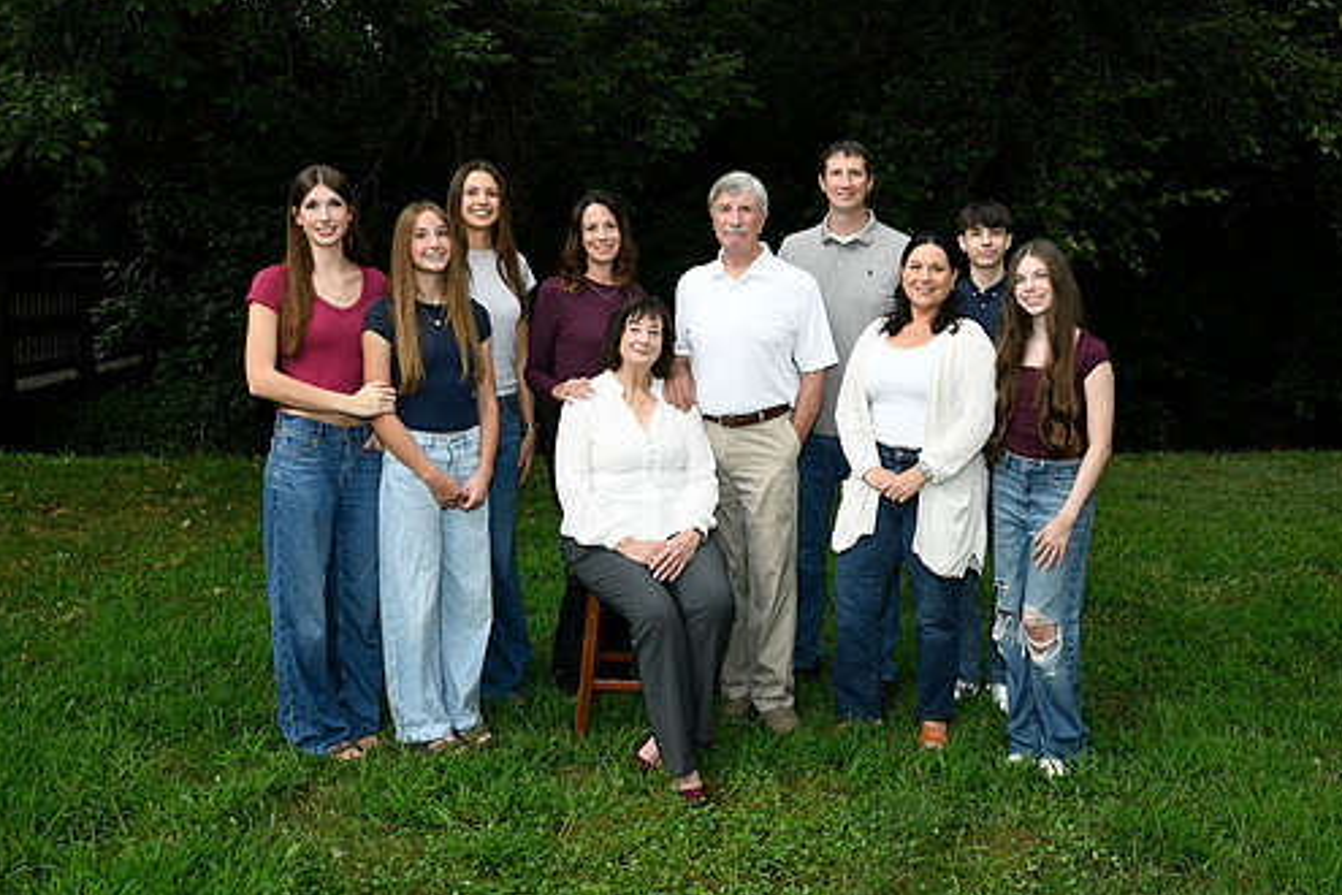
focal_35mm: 34
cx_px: 713
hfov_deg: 55.8
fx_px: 1267
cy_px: 405
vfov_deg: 38.8
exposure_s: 1/250
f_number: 5.6
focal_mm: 29
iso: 1600
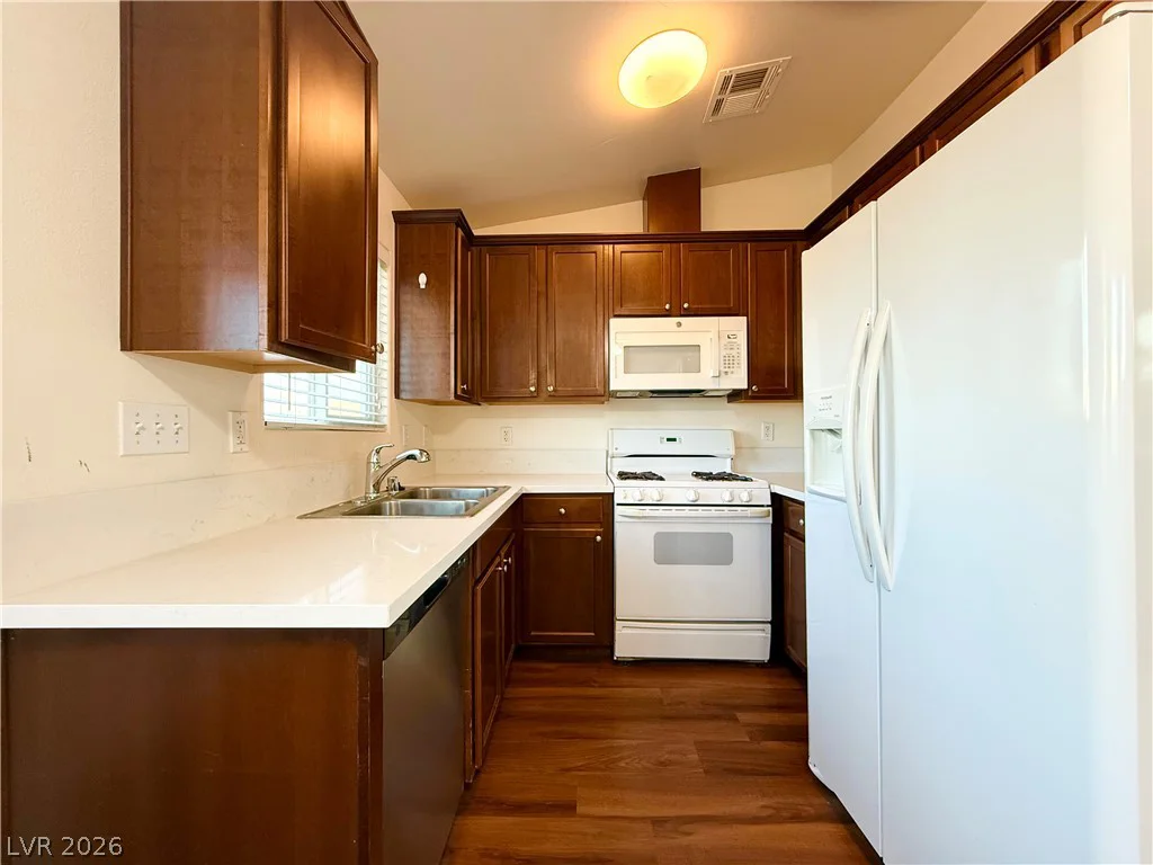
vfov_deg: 85.7
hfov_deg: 102.1
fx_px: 466
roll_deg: +0.7
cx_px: 576
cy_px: 432
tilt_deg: +0.3
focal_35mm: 14
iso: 200
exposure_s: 1/60
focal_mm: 2.22
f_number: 2.2
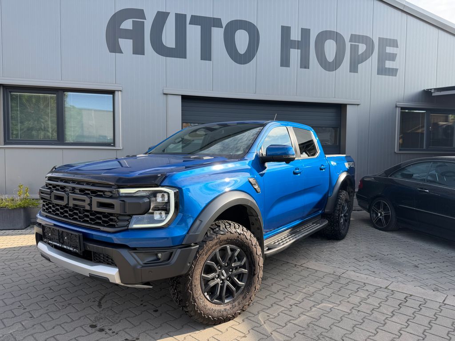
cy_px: 170
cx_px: 228
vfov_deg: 56.8
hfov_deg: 71.6
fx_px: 315
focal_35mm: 24
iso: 80
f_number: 1.78
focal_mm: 6.76
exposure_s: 1/1174
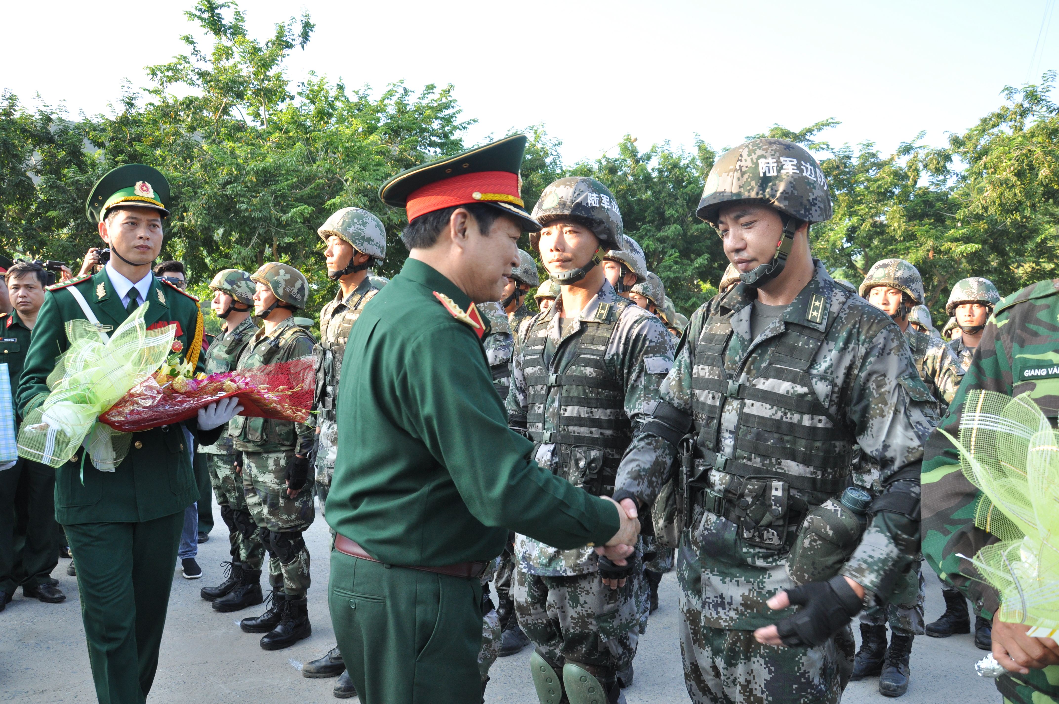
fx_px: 793
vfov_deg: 47.8
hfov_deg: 67.4
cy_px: 352
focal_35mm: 27
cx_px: 530
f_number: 6.3
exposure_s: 1/160
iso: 400
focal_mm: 18
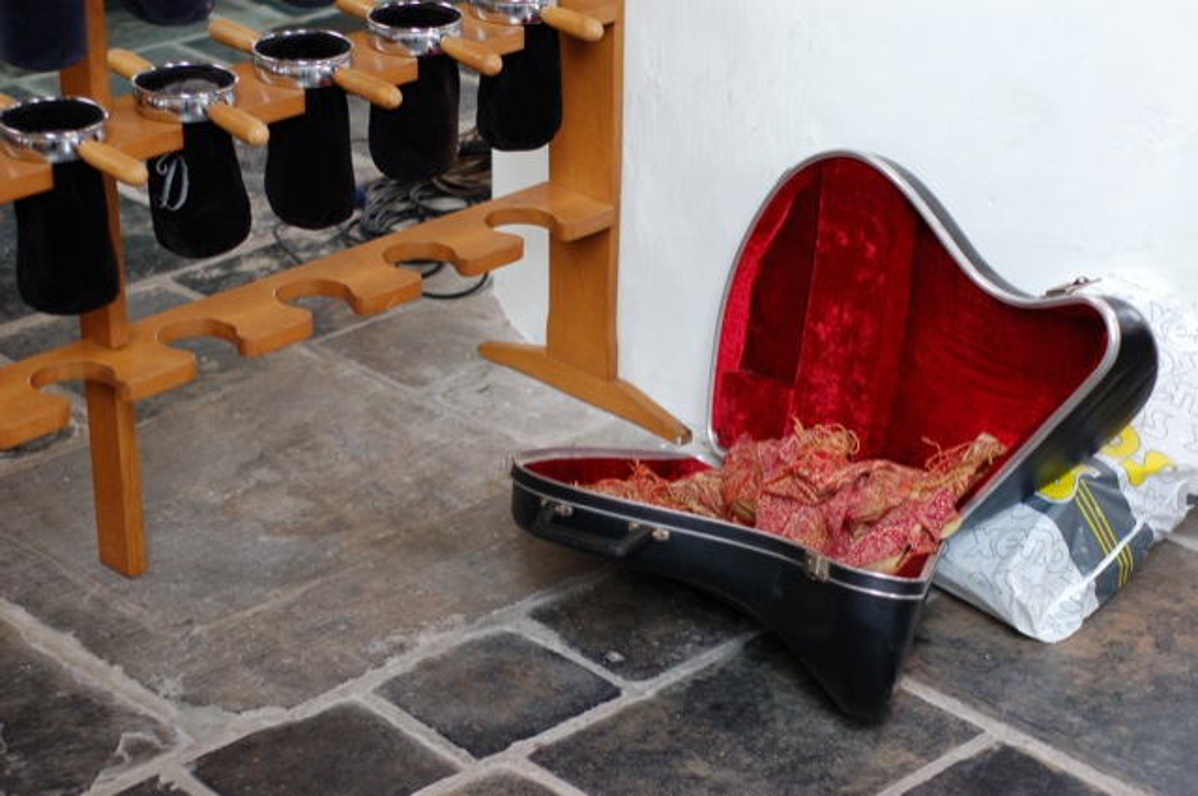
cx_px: 599
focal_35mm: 75
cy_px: 398
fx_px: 2493
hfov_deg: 27.0
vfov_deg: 18.1
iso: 800
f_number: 2.8
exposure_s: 1/30
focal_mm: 50
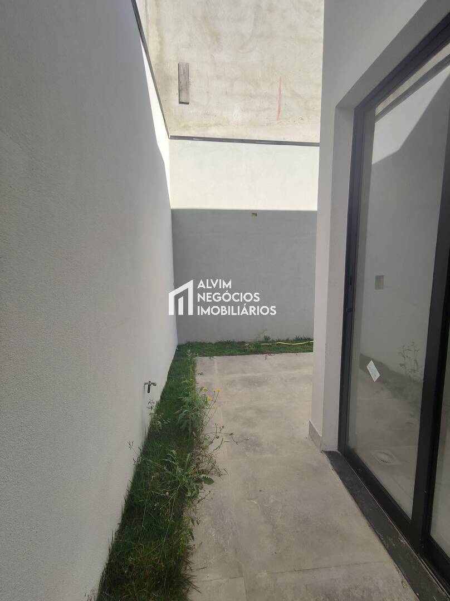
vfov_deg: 94.5
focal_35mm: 16
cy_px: 300
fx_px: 278
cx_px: 225
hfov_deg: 78.0
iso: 100
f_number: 2.2
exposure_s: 1/297
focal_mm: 2.35
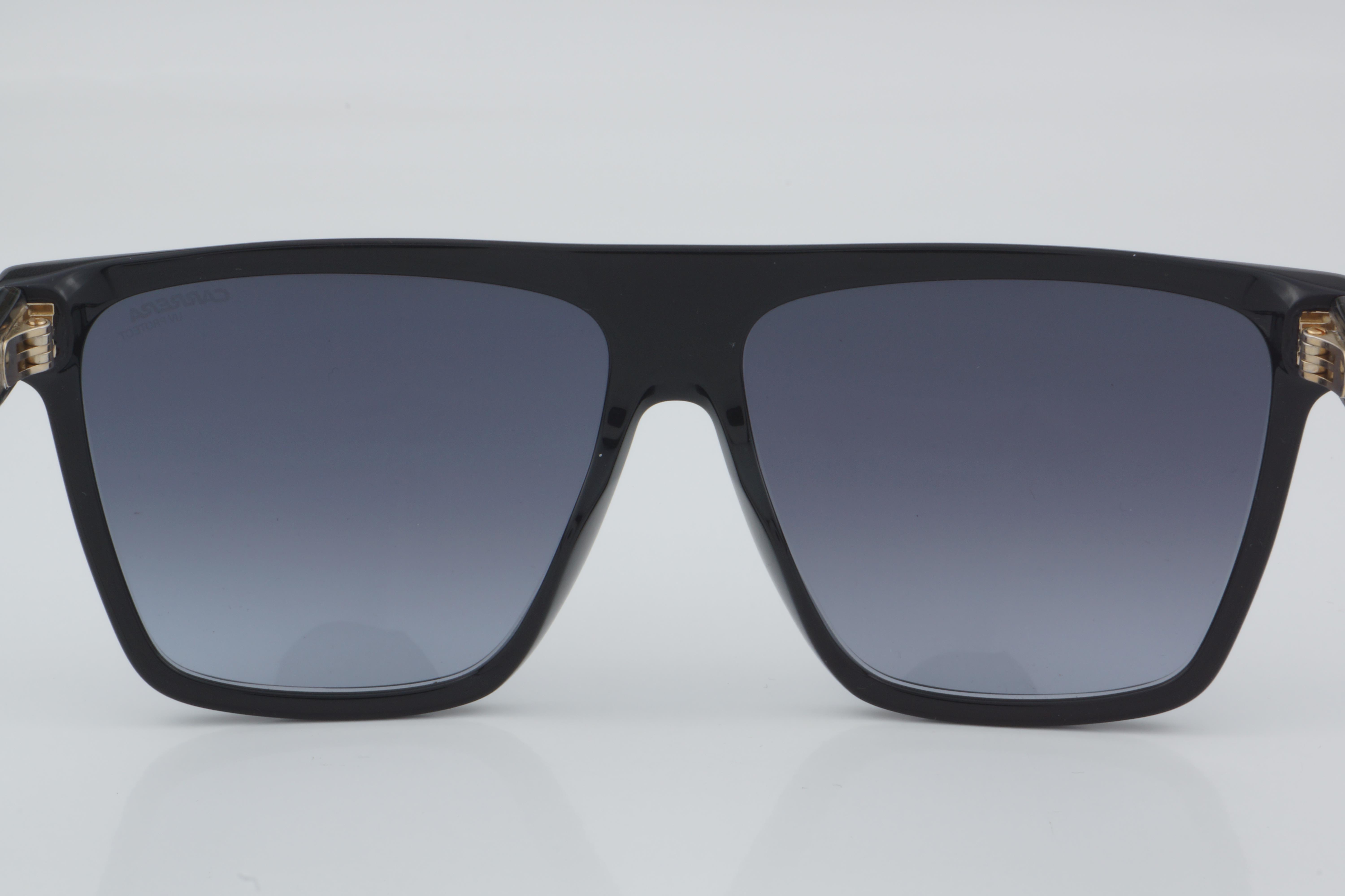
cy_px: 448
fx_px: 3082
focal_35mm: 82
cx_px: 672
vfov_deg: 16.6
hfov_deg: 24.6
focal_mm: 55
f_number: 32
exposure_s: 1/4
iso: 100
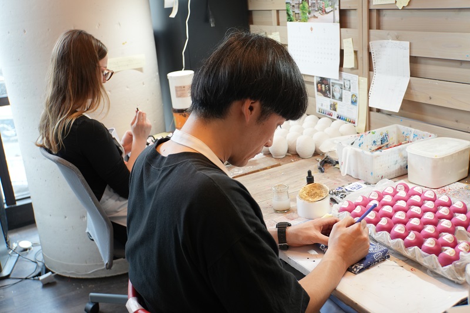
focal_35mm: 40
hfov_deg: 48.6
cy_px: 156
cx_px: 235
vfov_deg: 33.5
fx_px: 521
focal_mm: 26.6
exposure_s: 1/50
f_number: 4
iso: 640
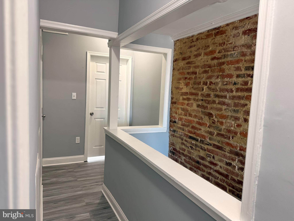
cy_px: 110
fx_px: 204
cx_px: 147
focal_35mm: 24
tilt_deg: -6.1
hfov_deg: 71.6
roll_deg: -2.8
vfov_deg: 56.8
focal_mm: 6.76
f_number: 1.78
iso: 200
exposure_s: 1/60
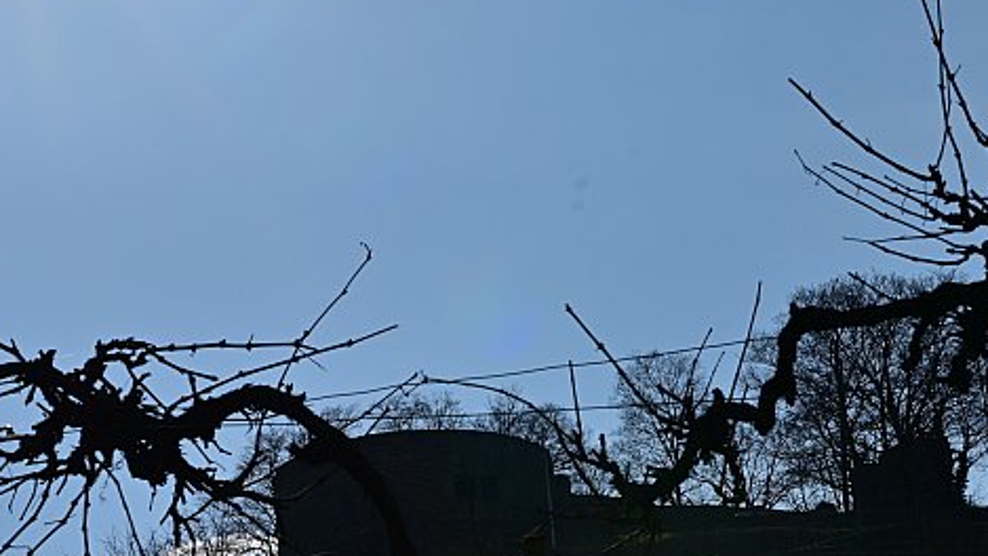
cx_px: 466
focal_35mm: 134
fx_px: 3511
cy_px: 282
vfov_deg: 9.1
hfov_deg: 16.0
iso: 64
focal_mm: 50
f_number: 16
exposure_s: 1/640
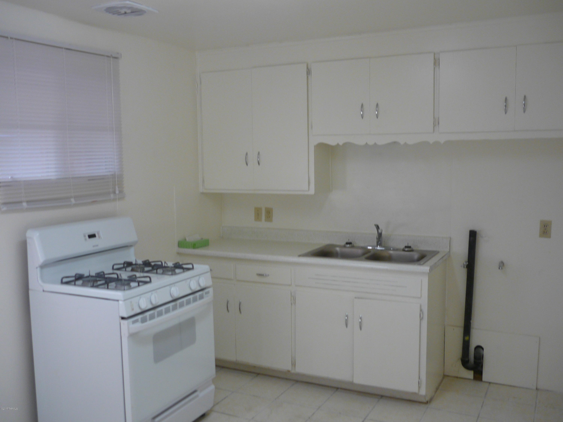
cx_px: 282
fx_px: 537
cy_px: 211
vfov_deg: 42.9
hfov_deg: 55.4
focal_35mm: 33
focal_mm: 5.5
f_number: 2.8
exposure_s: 1/30
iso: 100
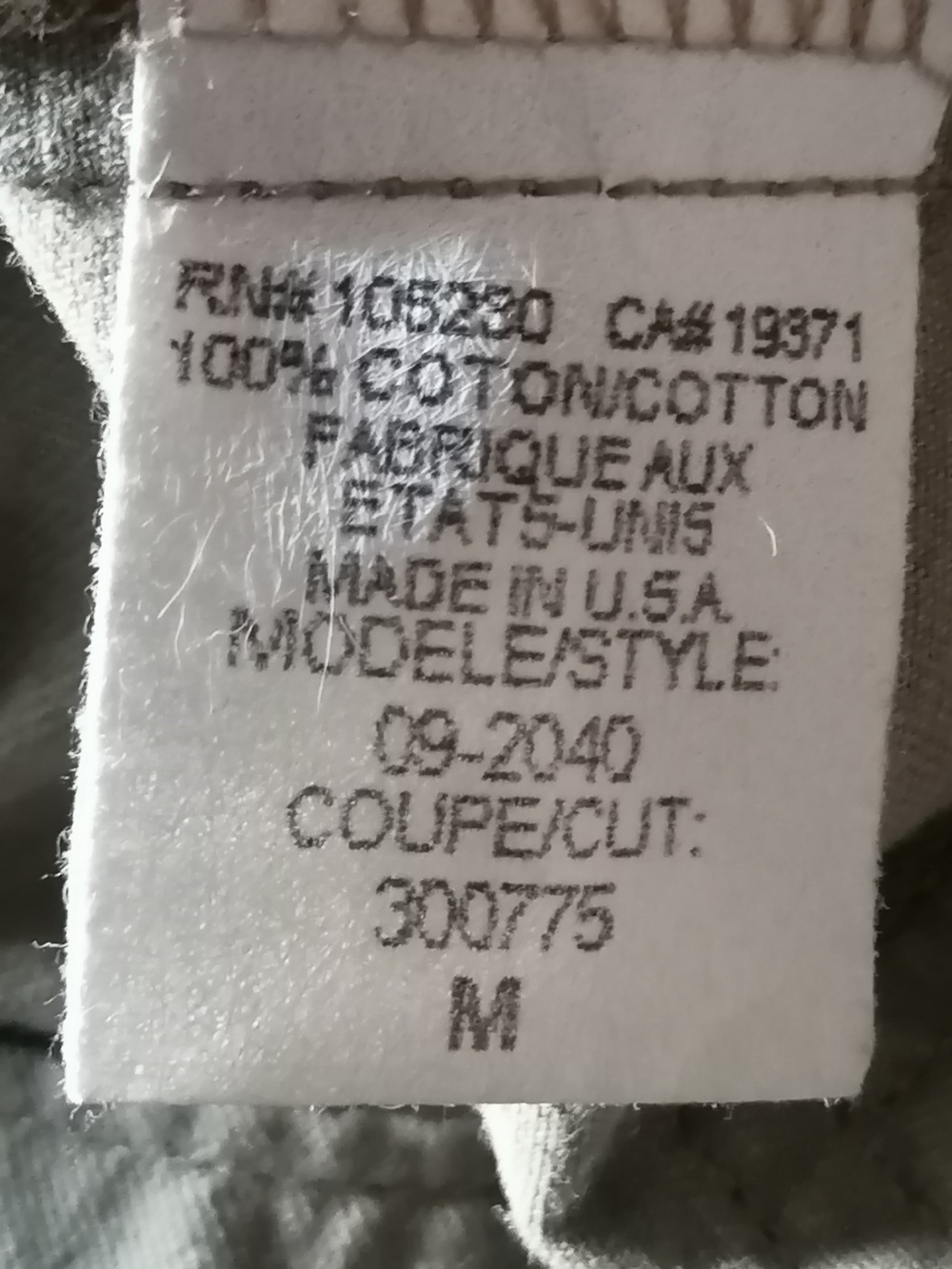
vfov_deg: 24.4
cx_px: 476
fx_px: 2933
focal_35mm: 80
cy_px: 634
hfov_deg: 18.4
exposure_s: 1/18
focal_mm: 4.75
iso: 640
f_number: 1.8
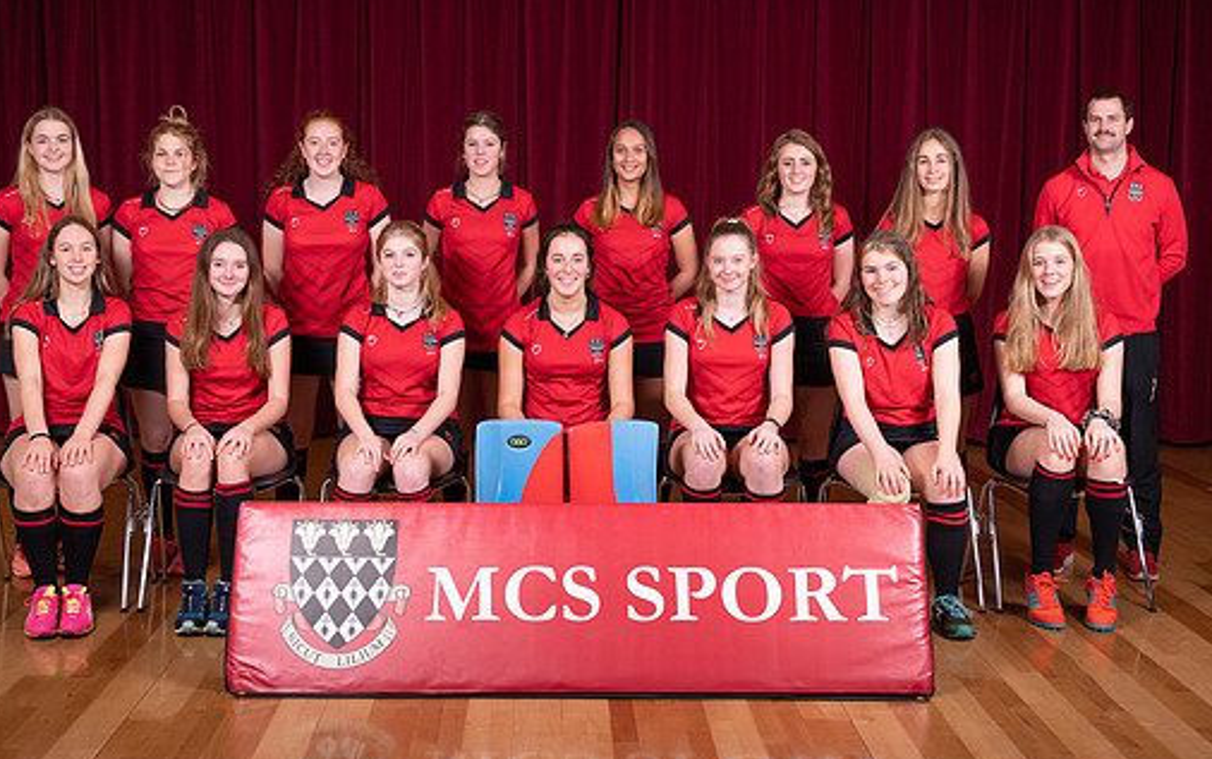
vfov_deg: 26.4
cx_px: 565
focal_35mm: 49
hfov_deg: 41.0
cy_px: 338
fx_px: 1620
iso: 800
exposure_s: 1/50
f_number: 9
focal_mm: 42
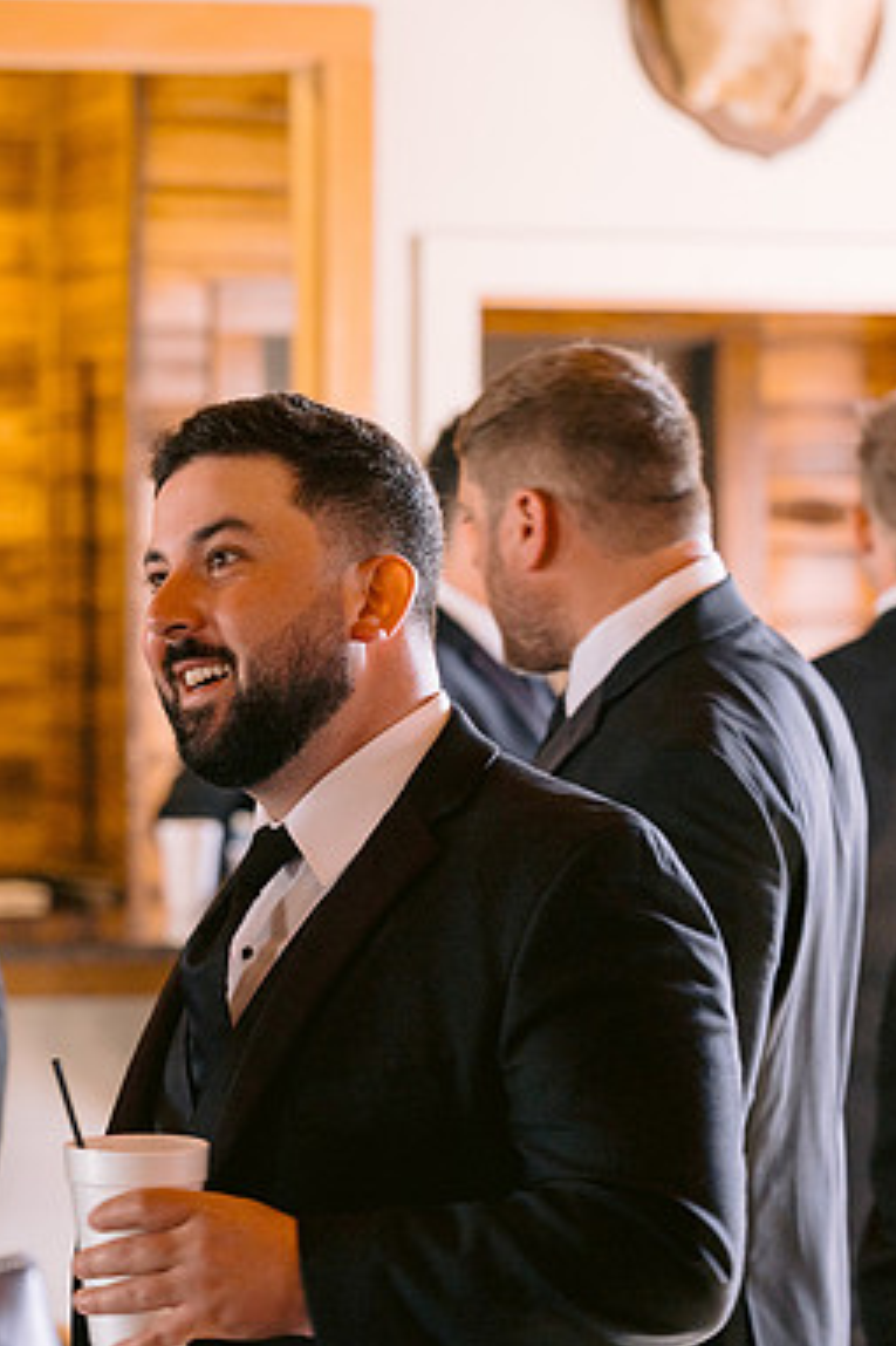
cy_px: 659
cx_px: 107
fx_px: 5567
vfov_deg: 13.8
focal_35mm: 149
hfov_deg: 9.2
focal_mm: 96
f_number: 4
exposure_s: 1/50
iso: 640
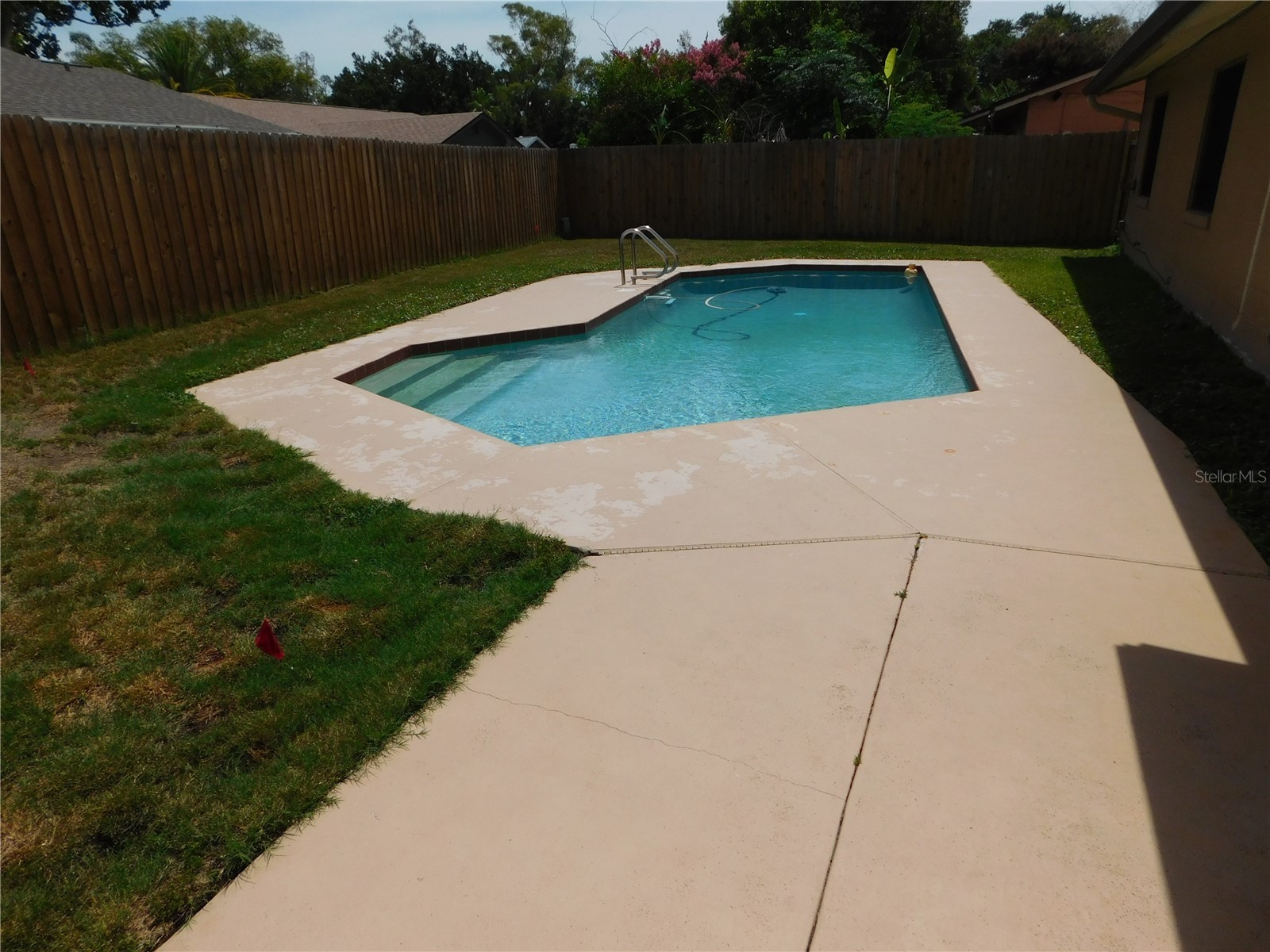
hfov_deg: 73.9
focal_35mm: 23
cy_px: 476
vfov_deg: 58.9
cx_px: 635
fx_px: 844
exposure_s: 1/1250
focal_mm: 4
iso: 125
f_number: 6
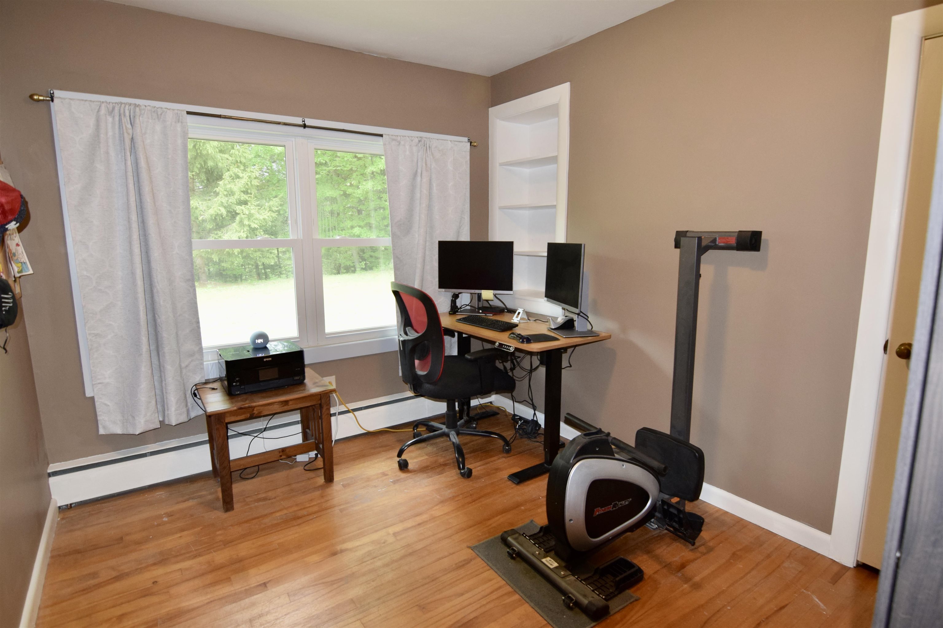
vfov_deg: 72.0
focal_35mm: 16
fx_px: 432
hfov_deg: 95.0
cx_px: 472
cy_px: 314
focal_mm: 11
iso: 800
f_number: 4
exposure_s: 1/60
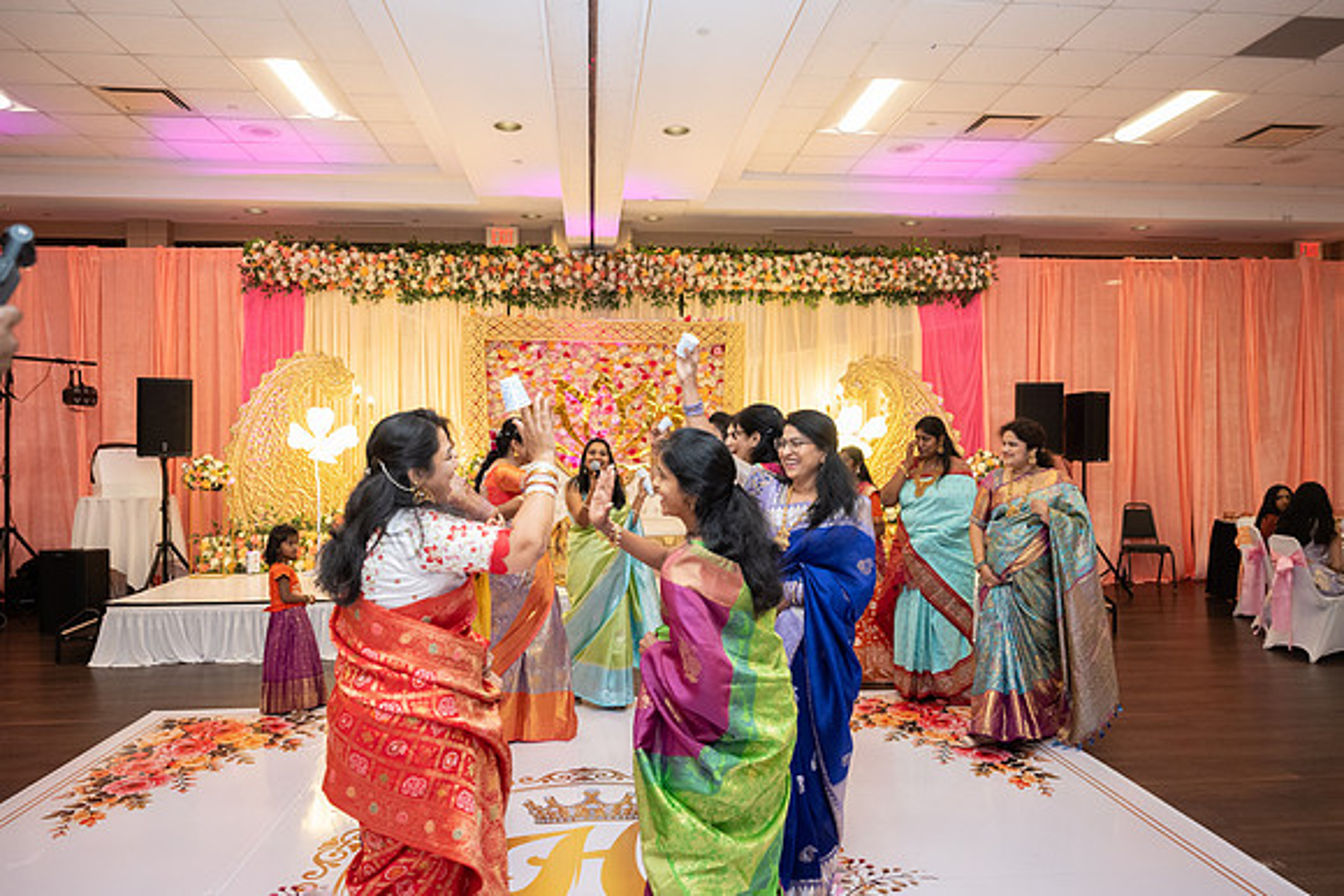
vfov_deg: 49.7
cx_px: 672
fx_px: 968
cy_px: 448
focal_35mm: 26
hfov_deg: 69.5
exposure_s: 1/160
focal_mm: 25.5
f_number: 3.2
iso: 1250
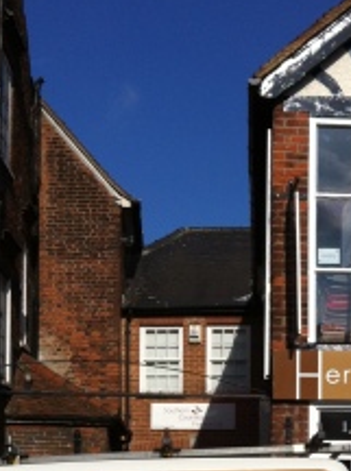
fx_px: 1127
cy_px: 460
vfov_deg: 22.8
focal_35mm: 83
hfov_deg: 17.6
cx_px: 242
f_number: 2.8
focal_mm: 3.85
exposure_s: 1/3352
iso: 80
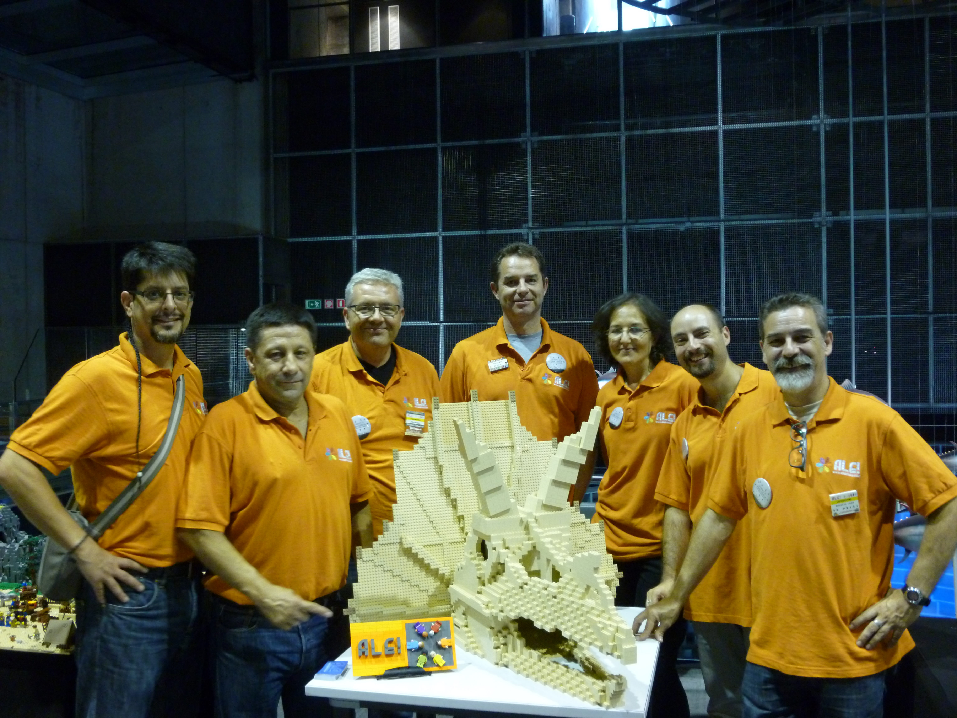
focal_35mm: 36
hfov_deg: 51.4
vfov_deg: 39.7
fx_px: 995
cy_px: 359
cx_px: 478
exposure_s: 1/4
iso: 400
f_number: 3.6
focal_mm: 6.5
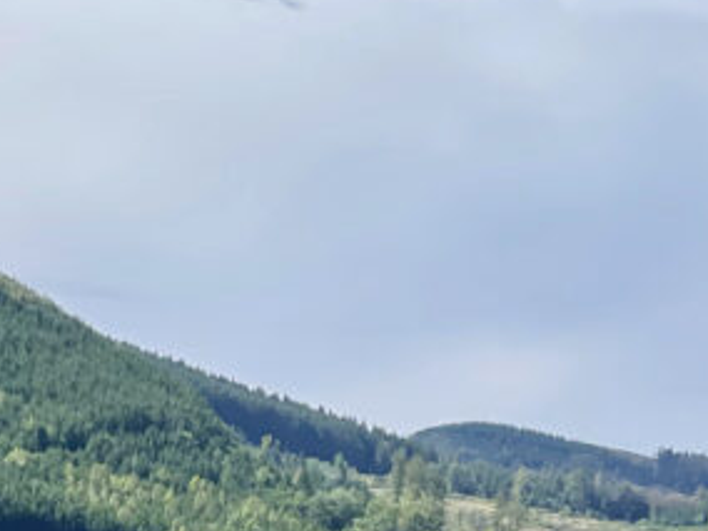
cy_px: 800
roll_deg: -4.0
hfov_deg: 8.6
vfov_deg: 6.4
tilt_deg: -1.6
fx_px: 4725
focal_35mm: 231
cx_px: 578
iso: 20
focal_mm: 7.5
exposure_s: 1/1167
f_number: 2.2
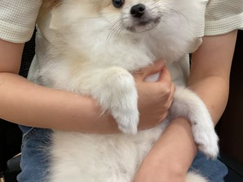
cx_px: 123
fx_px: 316
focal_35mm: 45
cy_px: 63
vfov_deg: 32.0
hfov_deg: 42.1
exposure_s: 1/60
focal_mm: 3
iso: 64
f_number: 1.8
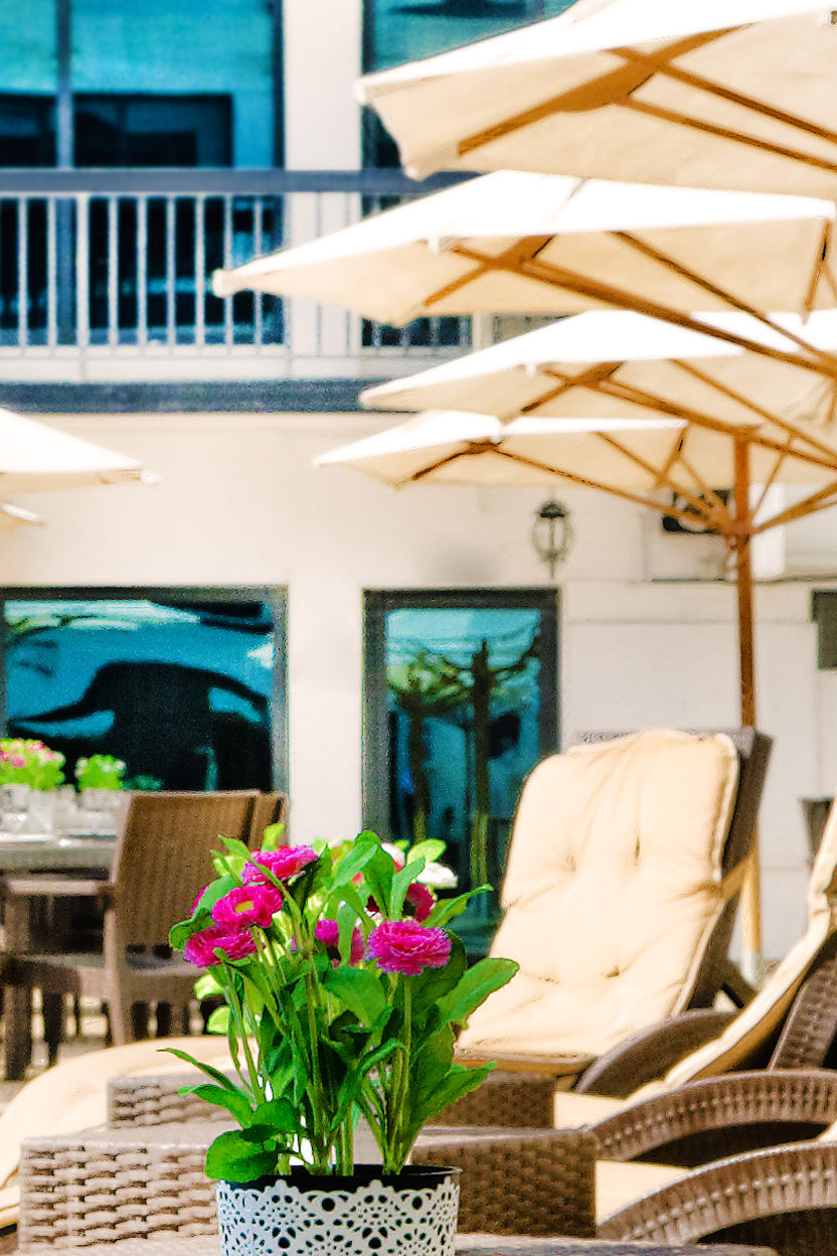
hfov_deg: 7.8
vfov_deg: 11.7
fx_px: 6103
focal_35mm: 175
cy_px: 1010
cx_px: 97
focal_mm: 34
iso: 158
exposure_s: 1/100
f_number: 9
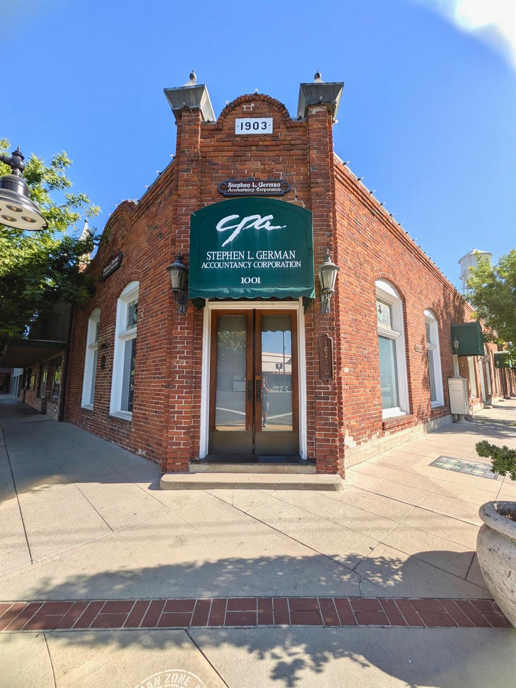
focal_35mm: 14
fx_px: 278
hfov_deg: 85.7
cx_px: 258
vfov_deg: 102.1
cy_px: 344
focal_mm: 1.85
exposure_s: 1/1605
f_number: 2.2
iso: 60
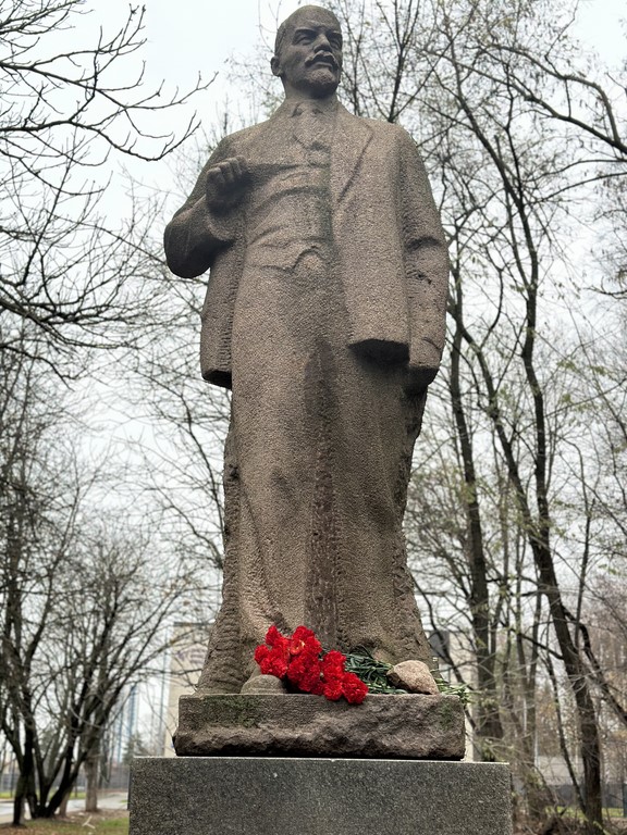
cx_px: 314
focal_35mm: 48
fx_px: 1159
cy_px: 418
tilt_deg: +18.4
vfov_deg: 39.7
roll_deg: -2.6
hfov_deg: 30.3
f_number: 1.78
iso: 80
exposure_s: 1/347
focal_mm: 6.86
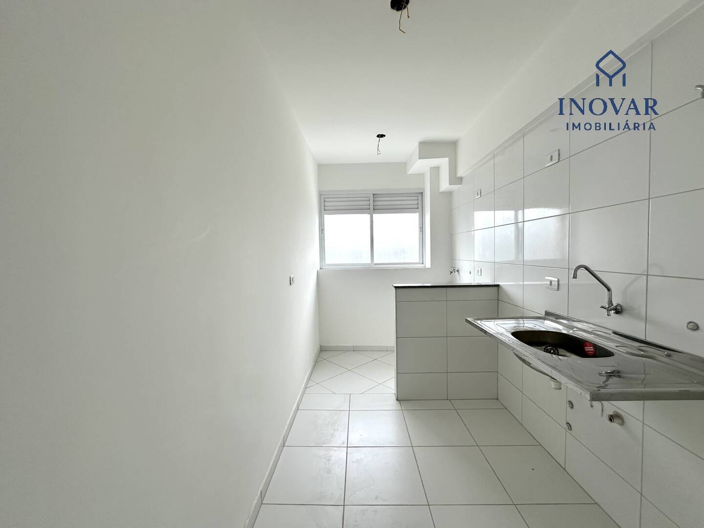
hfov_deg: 102.1
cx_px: 352
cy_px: 264
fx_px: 285
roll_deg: +1.9
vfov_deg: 85.7
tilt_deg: -2.0
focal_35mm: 14
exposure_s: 1/120
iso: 50
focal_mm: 2.22
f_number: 2.2
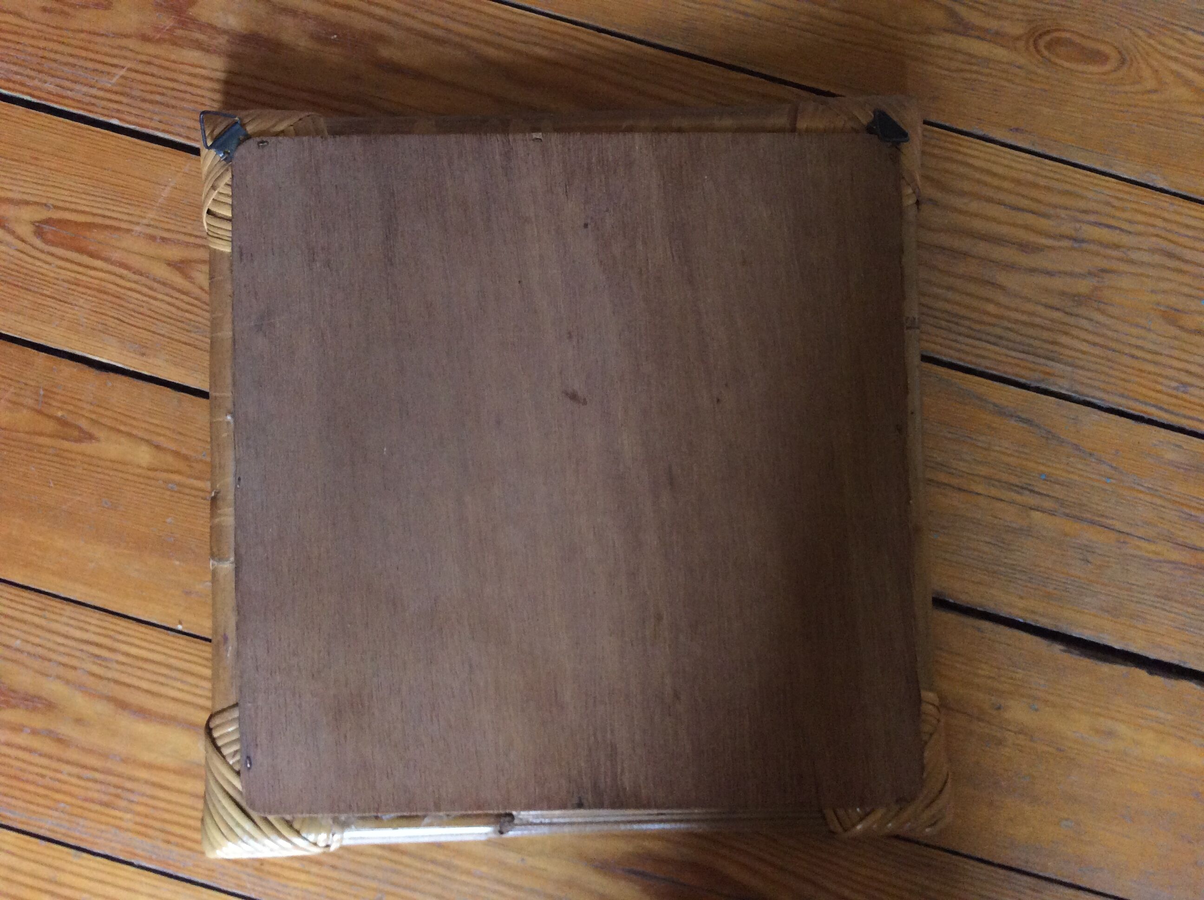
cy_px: 450
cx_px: 602
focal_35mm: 32
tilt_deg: -87.9
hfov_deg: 56.9
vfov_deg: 44.1
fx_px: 1111
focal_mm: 3.3
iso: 160
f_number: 2.4
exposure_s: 1/25
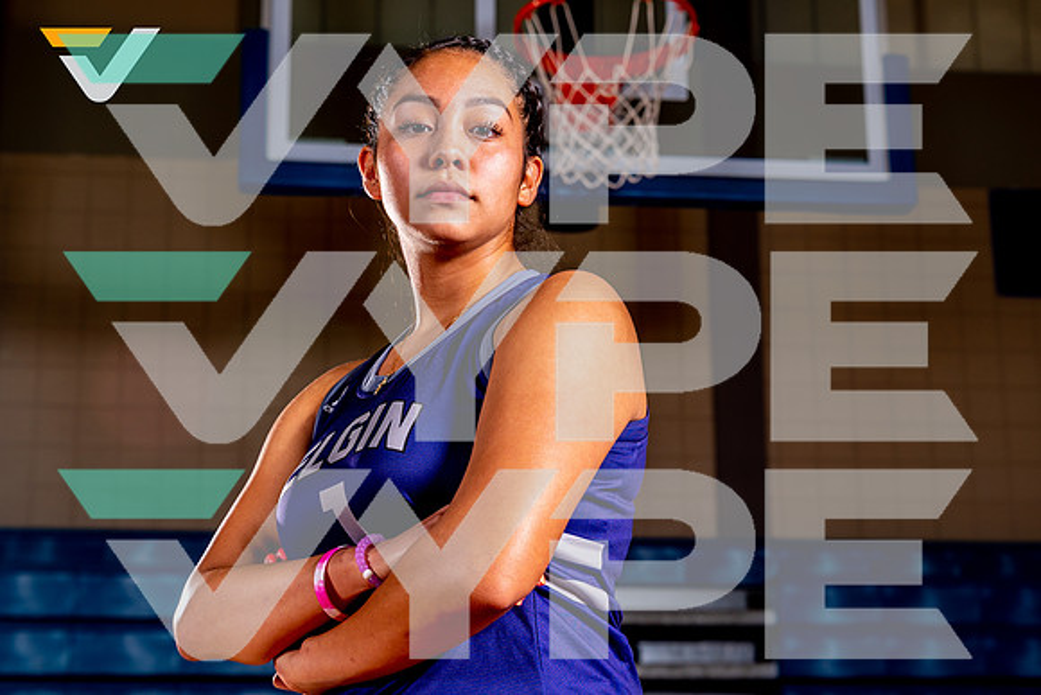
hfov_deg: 31.8
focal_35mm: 63
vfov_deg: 21.5
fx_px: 1828
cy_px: 348
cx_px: 520
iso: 100
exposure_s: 1/125
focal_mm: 60
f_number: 5.6
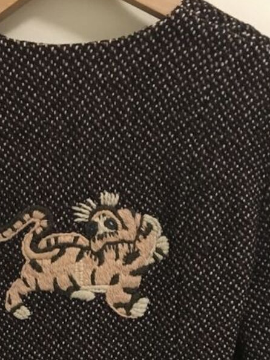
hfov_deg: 22.5
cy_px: 338
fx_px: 676
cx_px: 94
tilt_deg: -13.3
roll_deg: +2.9
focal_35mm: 65
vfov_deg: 28.4
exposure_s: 1/17
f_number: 2.2
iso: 320
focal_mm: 4.15
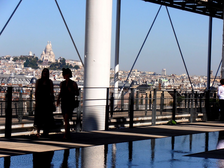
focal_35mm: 138
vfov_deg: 10.7
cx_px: 112
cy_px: 84
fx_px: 893
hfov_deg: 14.3
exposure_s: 1/125
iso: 80
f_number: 15
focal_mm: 24.39
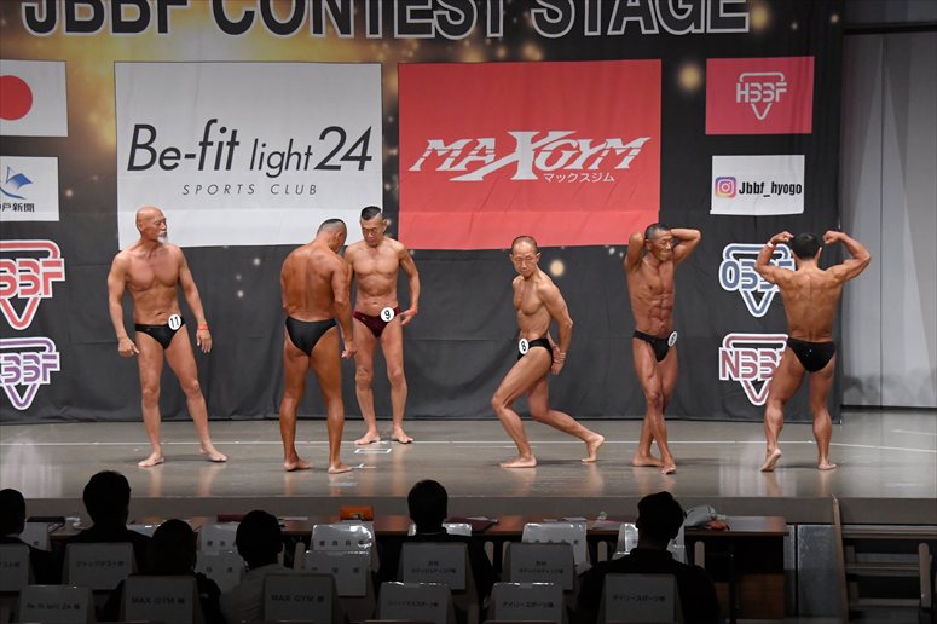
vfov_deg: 14.1
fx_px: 2523
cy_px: 312
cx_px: 468
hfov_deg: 21.0
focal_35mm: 97
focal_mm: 65
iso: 5000
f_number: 5.6
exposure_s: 1/400
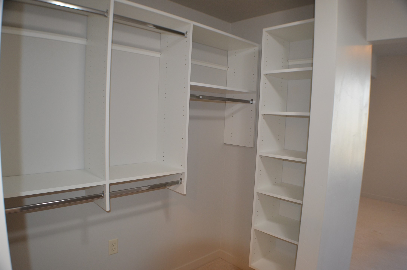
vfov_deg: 43.4
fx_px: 338
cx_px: 204
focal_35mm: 30
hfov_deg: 62.0
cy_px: 135
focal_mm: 20
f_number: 3.8
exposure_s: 1/60
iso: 720
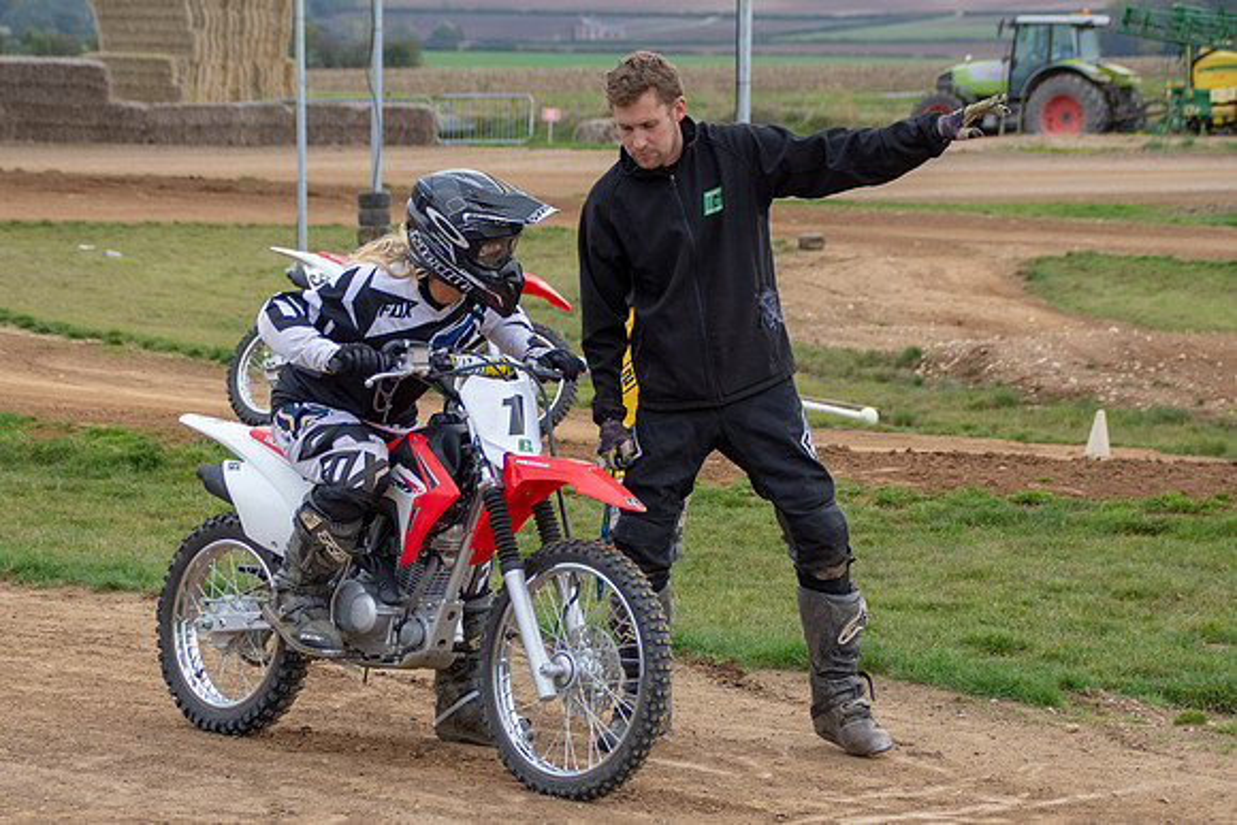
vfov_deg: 9.8
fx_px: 4812
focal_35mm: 140
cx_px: 544
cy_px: 481
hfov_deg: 14.6
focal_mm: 78
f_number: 5.3
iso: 400
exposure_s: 1/250
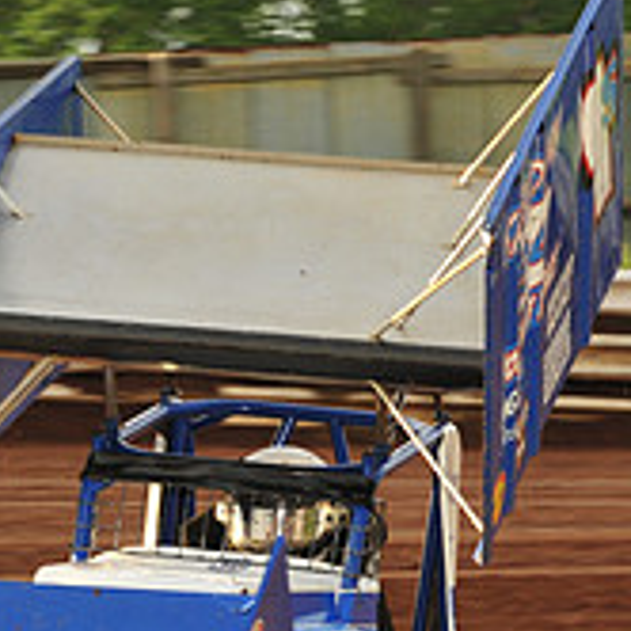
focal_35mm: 332
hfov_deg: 5.3
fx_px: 6847
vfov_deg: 5.3
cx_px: 125
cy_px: 612
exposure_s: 1/320
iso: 400
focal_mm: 112
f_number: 8
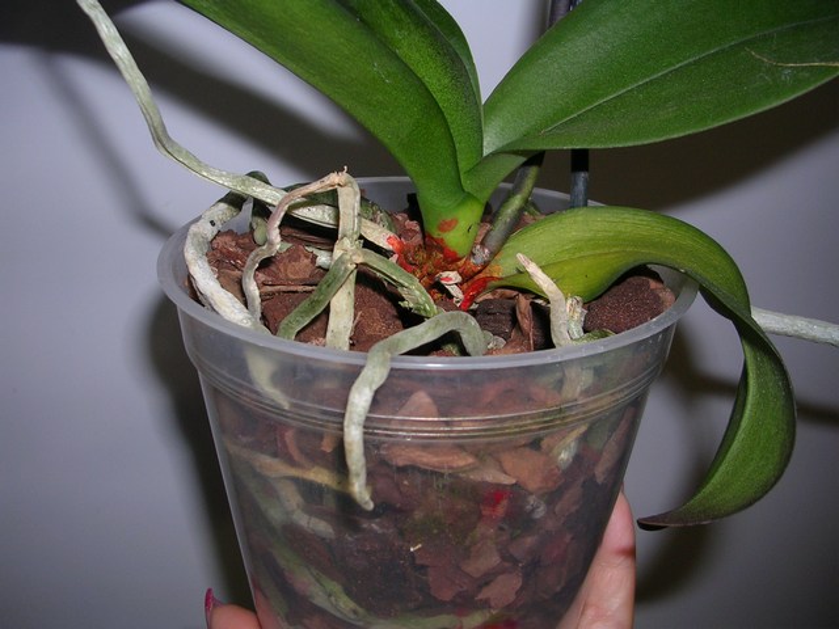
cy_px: 314
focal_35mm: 38
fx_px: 921
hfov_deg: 49.0
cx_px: 420
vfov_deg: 37.7
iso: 50
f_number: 2.8
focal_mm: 5.8
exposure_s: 1/60.1
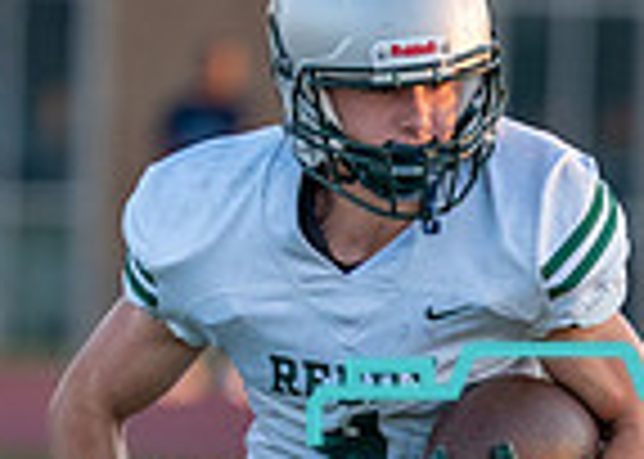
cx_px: 483
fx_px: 21024
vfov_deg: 1.3
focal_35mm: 1150
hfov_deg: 1.8
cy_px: 542
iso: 800
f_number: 2.8
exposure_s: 1/2000
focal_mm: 200
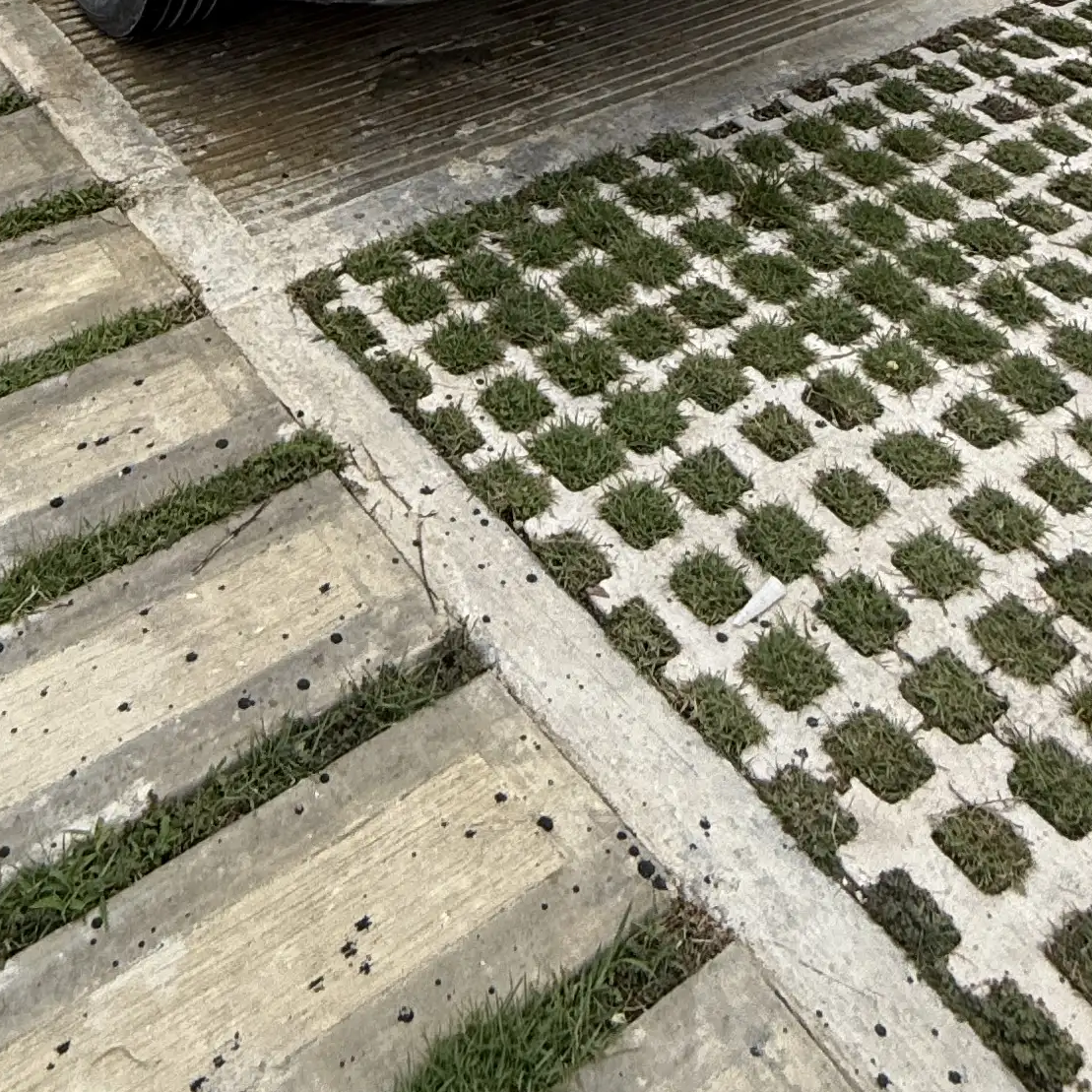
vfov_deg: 24.6
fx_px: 1606
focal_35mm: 45
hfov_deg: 37.1
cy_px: -701
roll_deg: +1.2
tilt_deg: +1.9
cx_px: 351
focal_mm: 2.22
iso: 50
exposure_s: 1/1368
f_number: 2.2
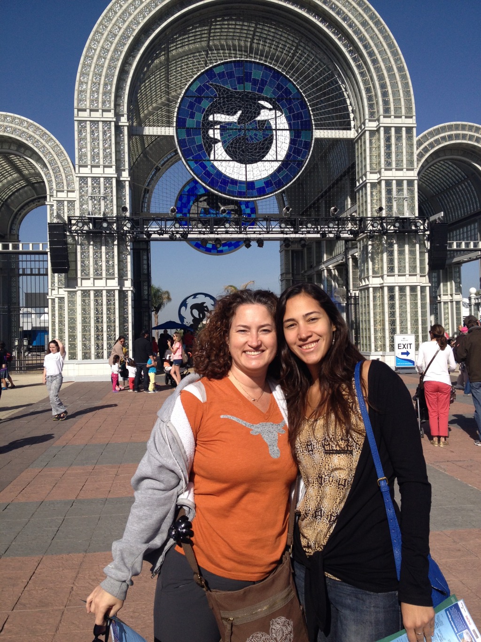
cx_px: 240
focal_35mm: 35
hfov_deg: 40.7
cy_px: 321
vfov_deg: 52.6
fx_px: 648
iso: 50
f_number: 2.4
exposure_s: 1/2404
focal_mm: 4.28
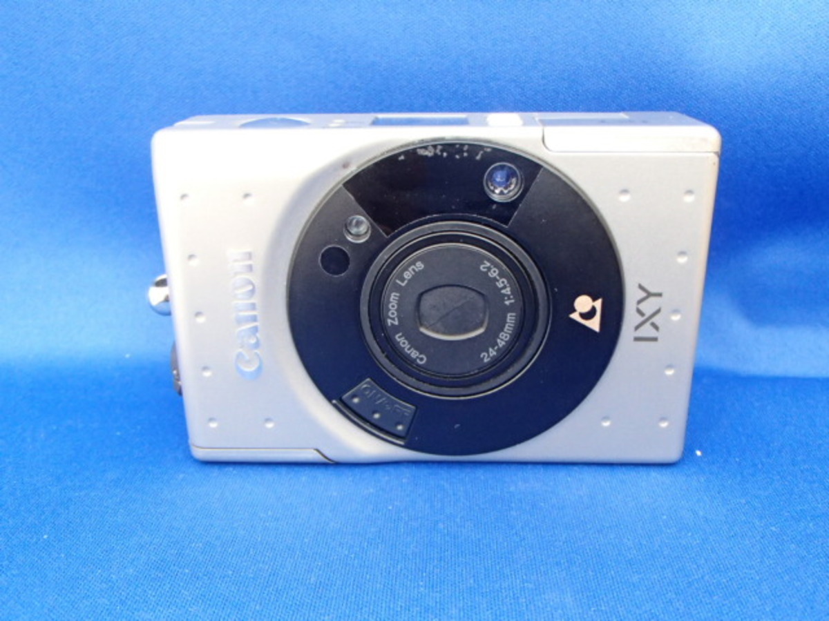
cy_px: 310
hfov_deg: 56.8
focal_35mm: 32
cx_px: 414
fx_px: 766
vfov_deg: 44.2
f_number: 4.2
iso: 800
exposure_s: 1/10
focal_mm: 5.72
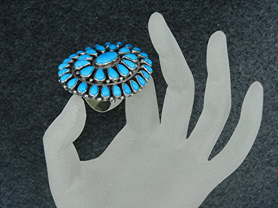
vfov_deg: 21.6
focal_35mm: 68
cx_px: 139
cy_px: 104
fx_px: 546
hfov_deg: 28.6
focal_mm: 12.2
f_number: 4.1
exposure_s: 1/30
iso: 401
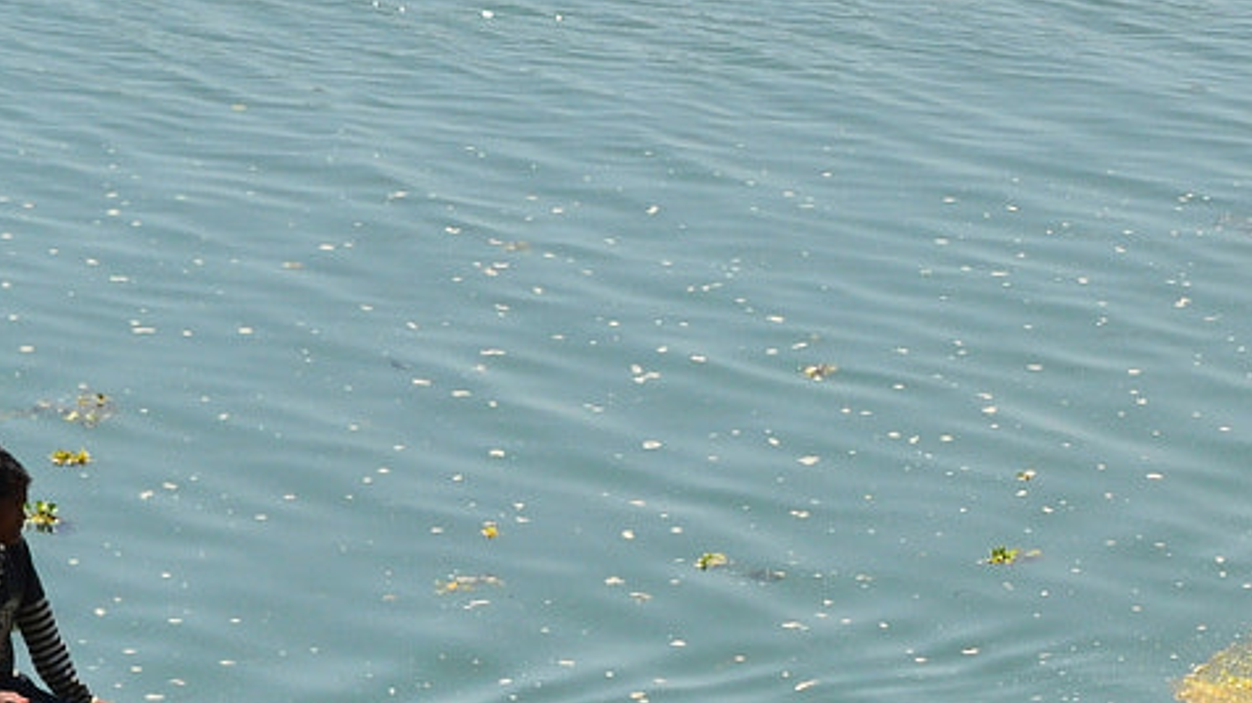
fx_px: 8397
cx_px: 1507
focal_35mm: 253
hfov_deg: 8.4
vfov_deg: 4.8
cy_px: 380
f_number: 11
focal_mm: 48
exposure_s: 1/400
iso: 400
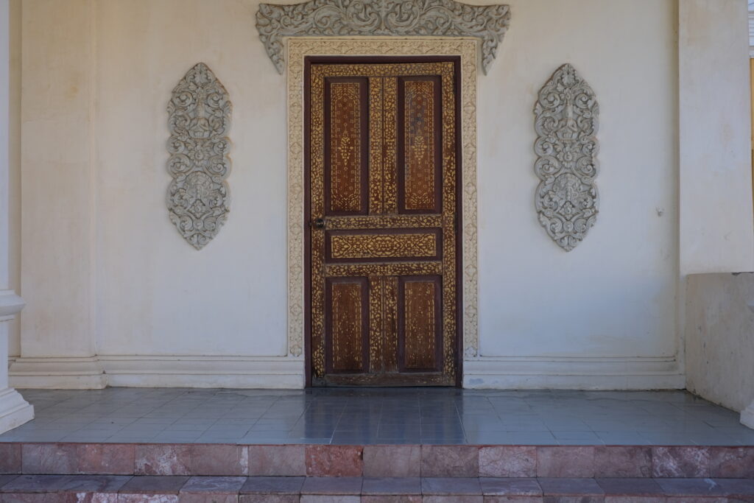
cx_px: 377
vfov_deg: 25.5
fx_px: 1110
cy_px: 252
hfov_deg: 37.5
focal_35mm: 53
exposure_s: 1/420
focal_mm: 35
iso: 160
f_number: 3.6
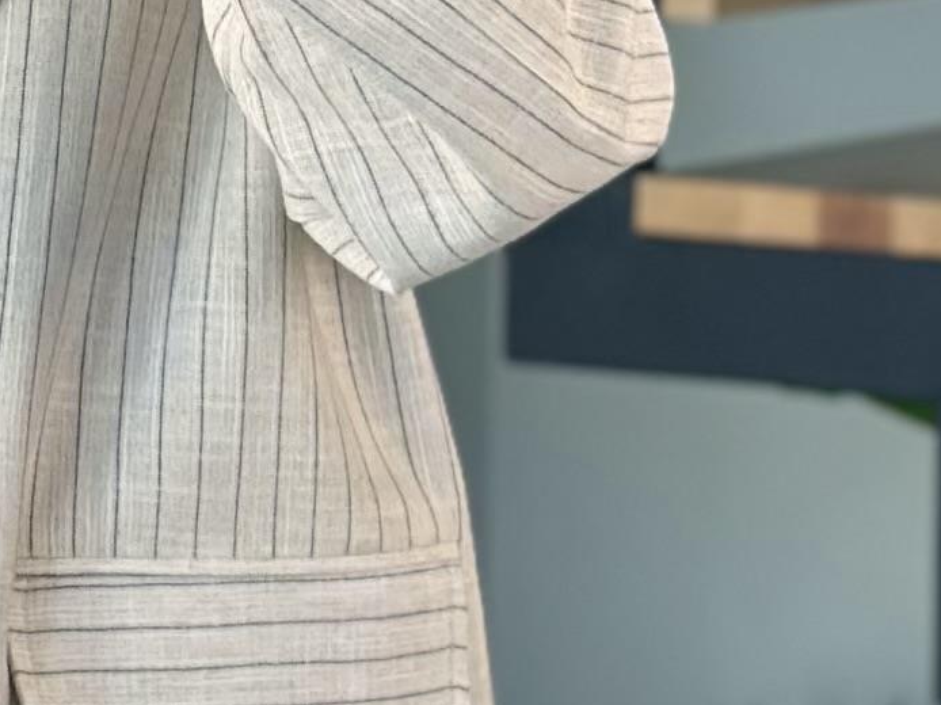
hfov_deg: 7.0
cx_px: -232
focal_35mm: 279
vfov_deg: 5.3
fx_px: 7582
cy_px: -415
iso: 80
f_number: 1.78
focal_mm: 6.86
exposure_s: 1/331
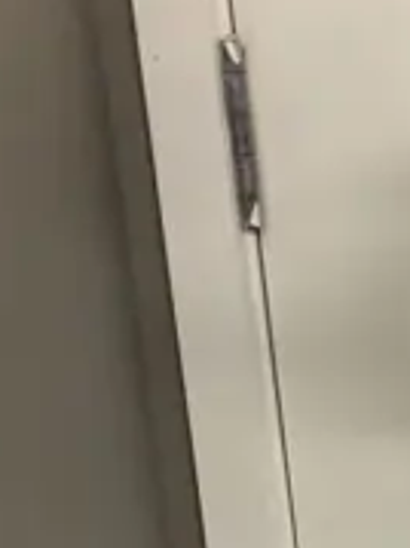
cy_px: 1044
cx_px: 823
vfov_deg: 11.0
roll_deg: +0.0
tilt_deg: -25.1
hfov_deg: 8.5
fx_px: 2625
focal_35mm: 166
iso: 50
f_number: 2.2
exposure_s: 1/17
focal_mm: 4.15
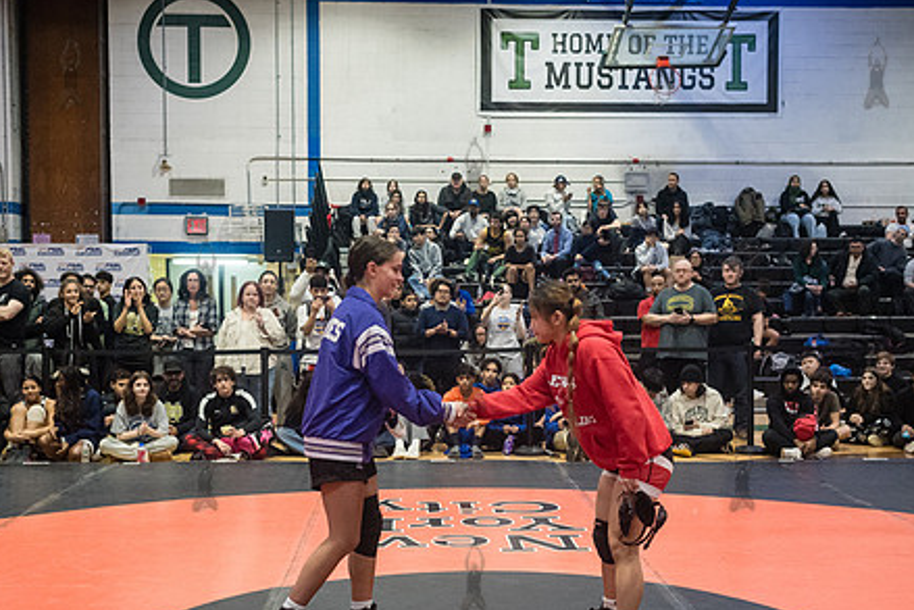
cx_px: 473
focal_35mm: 49
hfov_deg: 40.3
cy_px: 374
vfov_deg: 27.5
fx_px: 1244
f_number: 4
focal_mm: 35
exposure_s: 1/400
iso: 6400
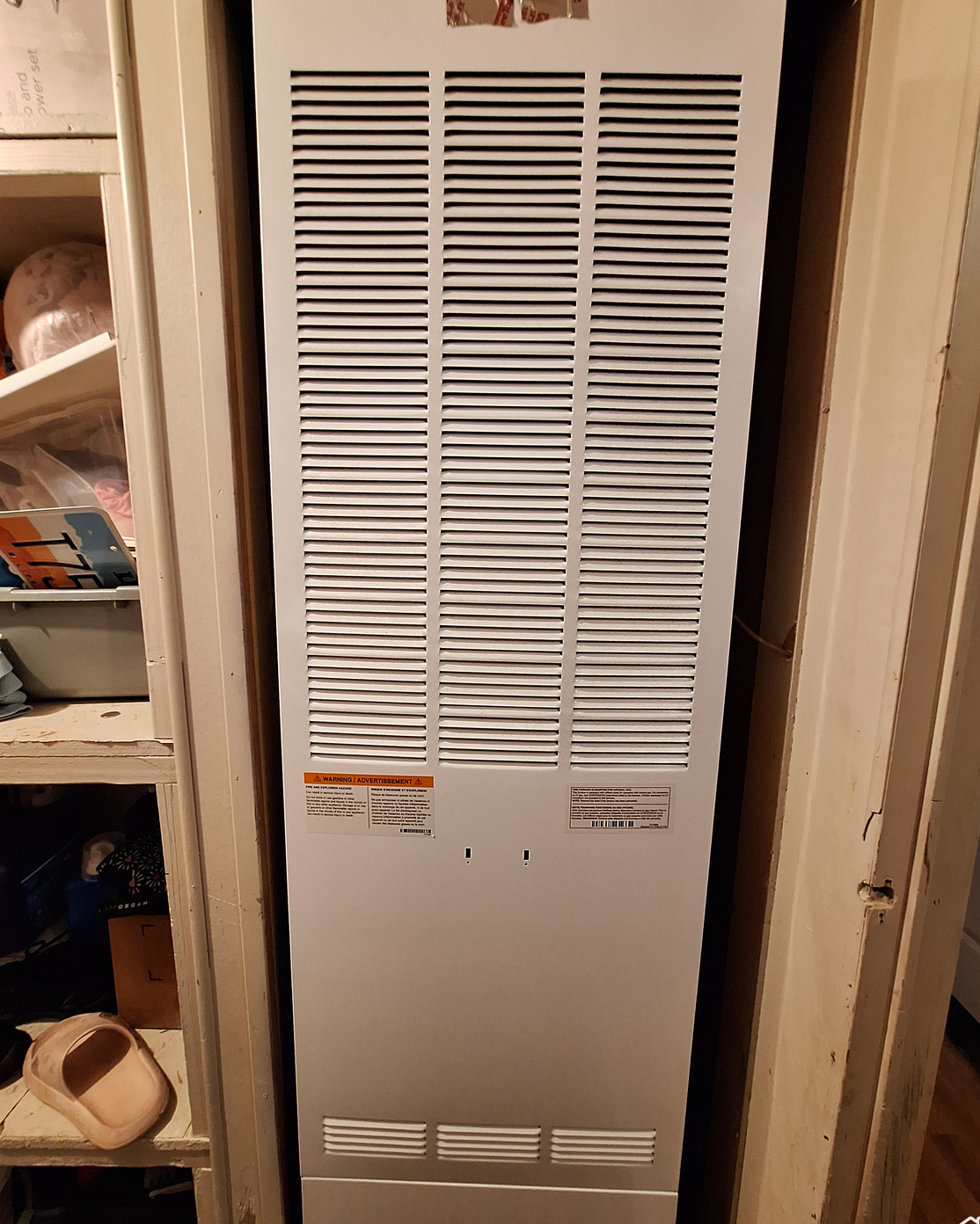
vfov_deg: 100.7
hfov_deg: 88.0
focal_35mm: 14
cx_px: 503
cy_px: 603
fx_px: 507
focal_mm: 1.74
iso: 250
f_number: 2.2
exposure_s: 1/24
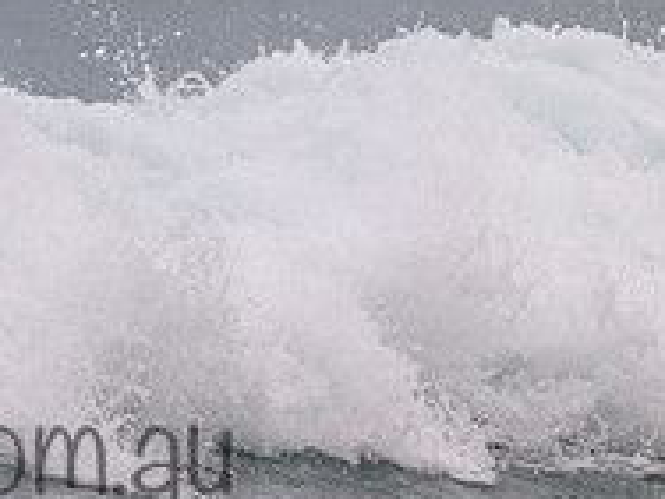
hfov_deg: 1.0
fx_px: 37096
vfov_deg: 0.8
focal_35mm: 1931
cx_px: -141
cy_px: 412
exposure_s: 1/1600
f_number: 11
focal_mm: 650
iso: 1100
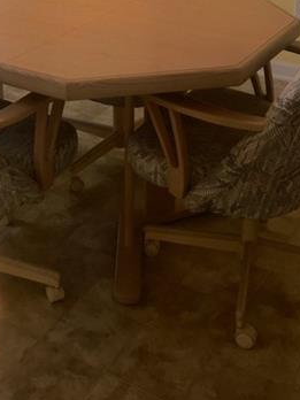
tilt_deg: -16.6
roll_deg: +1.7
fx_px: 740
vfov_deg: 28.7
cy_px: 16
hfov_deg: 22.5
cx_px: 46
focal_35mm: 64
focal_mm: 4.15
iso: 32
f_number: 2.2
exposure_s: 1/60
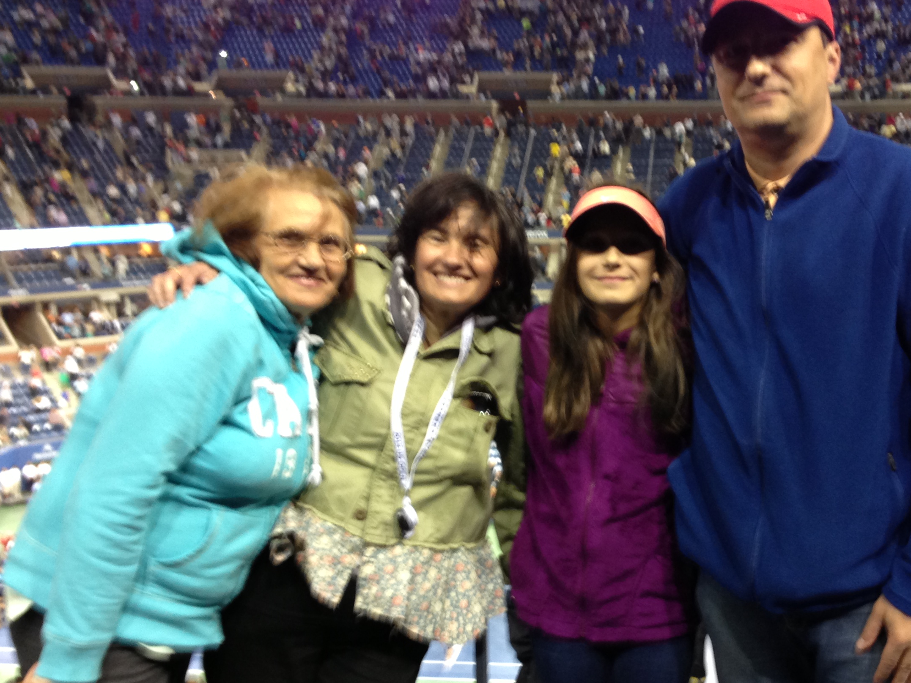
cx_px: 621
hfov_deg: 37.7
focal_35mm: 50
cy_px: 425
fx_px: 1316
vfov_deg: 29.0
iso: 100
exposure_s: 1/20
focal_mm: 4.13
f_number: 2.4
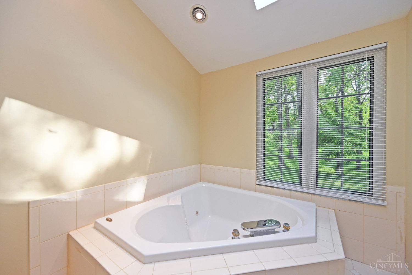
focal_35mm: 14
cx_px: 206
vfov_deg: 81.2
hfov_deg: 104.3
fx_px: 160
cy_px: 138
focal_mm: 14
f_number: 5.6
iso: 200
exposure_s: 1/125
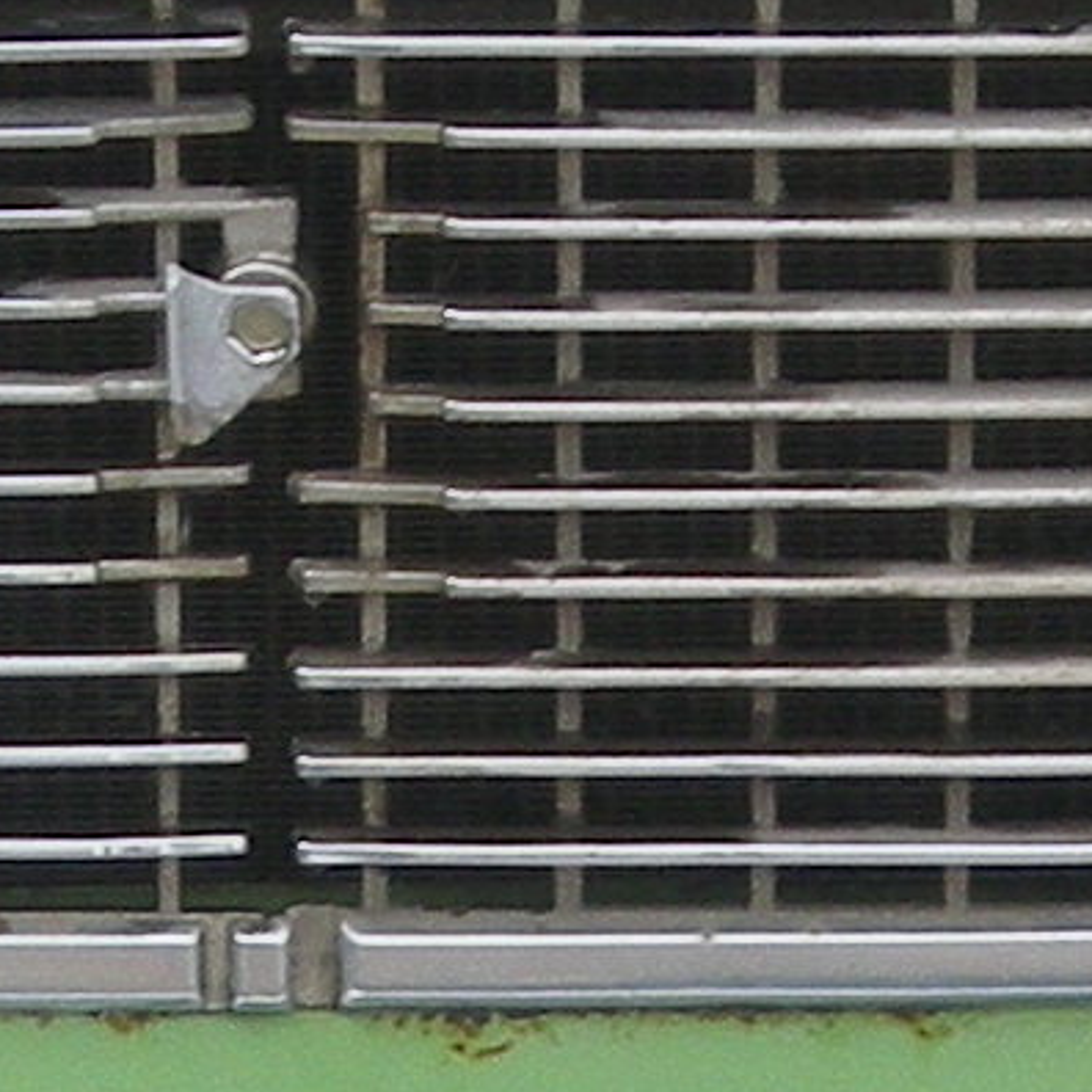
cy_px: 1737
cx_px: 325
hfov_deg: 2.9
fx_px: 21307
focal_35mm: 597
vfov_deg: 2.9
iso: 74
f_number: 5.1
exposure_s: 1/127
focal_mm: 14.3
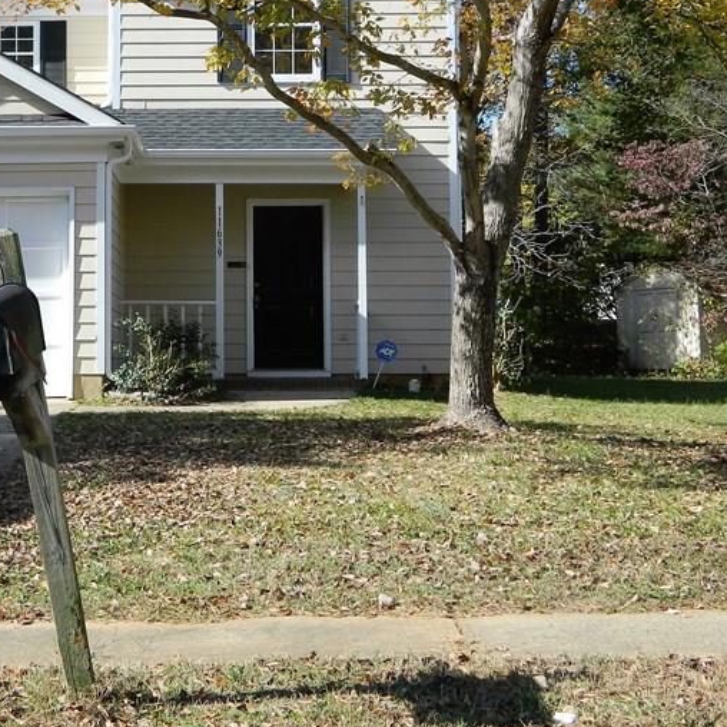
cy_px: 184
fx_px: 1735
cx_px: 189
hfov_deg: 23.5
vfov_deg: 23.4
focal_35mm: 73
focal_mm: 7.3
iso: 80
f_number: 3.5
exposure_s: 1/500
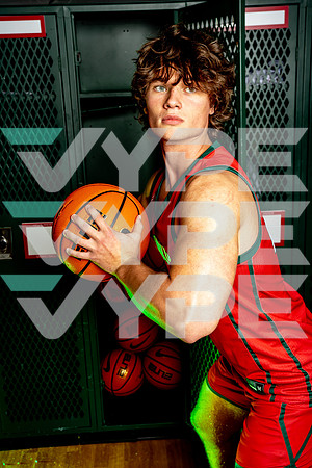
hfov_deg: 31.2
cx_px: 156
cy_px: 234
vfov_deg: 45.4
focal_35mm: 43
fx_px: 559
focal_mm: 43
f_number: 7.1
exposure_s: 1/200
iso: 200
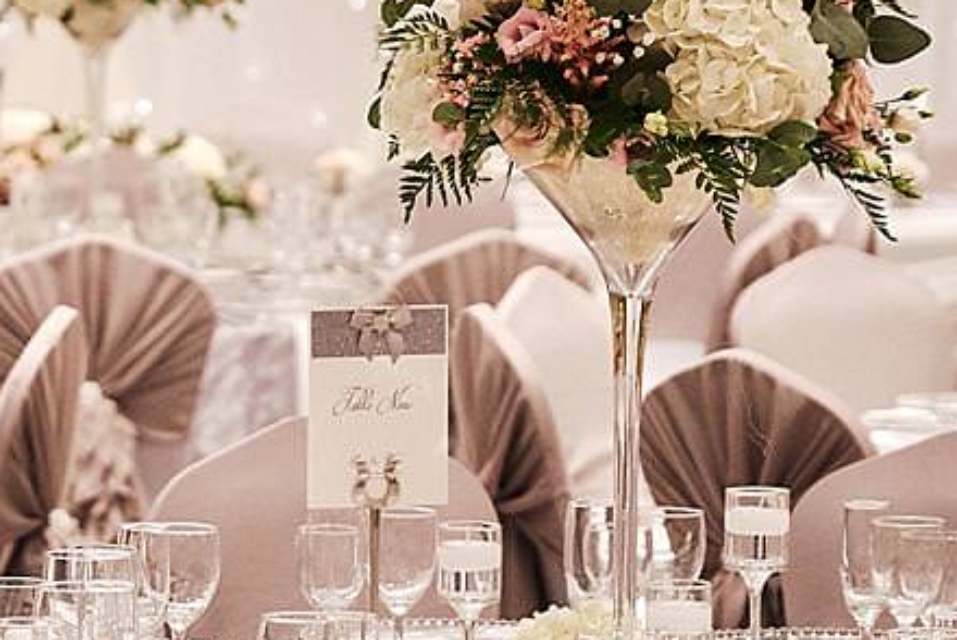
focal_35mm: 225
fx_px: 5985
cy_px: 246
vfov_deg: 6.1
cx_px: 39
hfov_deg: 9.1
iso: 5000
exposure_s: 1/100
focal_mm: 66
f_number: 2.8
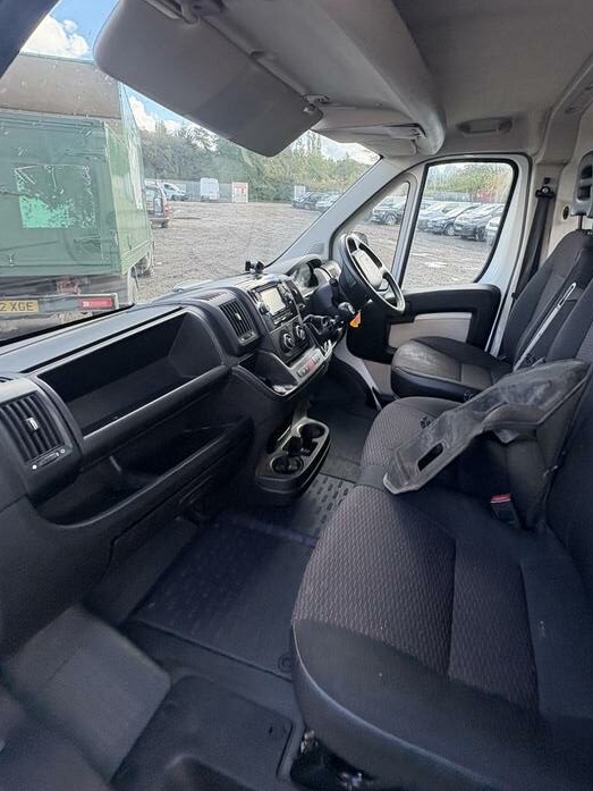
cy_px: 311
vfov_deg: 86.5
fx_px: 411
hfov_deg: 70.7
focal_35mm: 18
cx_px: 364
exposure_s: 1/143
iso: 64
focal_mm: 2.22
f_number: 2.2
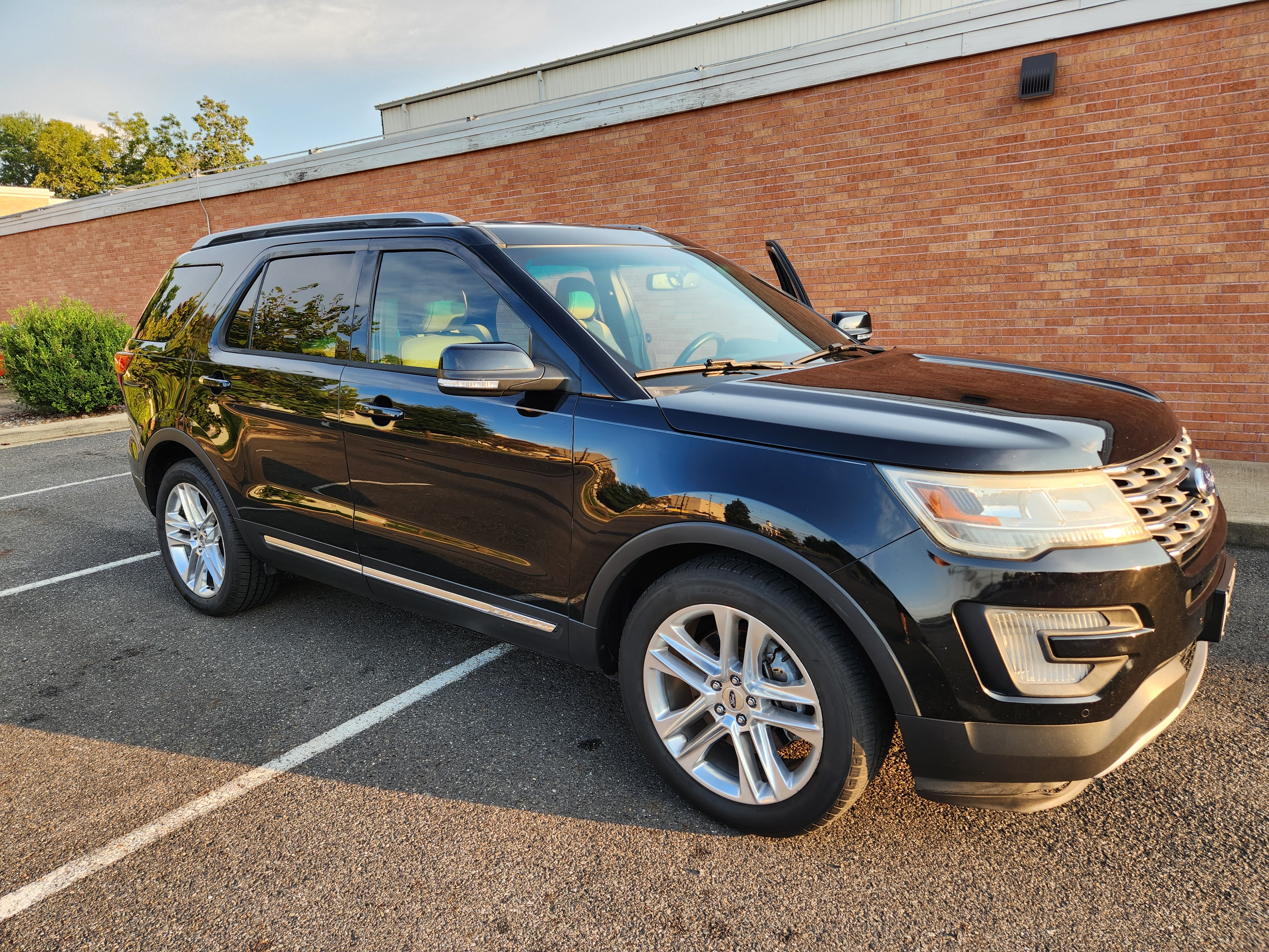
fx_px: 843
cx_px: 634
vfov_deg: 58.9
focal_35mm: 23
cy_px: 476
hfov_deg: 73.9
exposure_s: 1/180
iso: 20
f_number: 1.8
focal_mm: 5.4
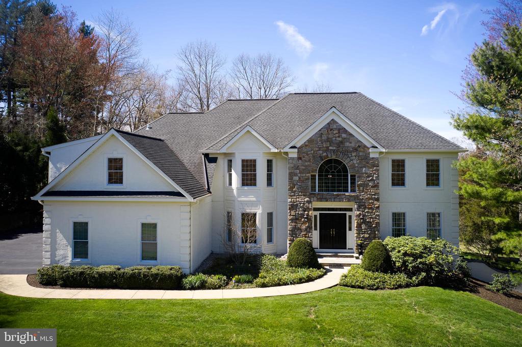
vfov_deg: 46.4
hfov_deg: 65.5
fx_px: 406
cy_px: 174
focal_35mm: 28
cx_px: 261
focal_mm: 10.26
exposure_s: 1/60
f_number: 3.5
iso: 100
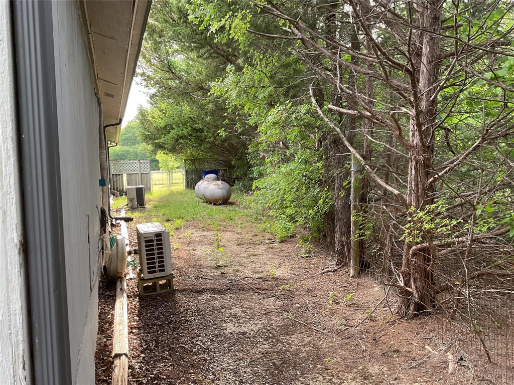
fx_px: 431
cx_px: 257
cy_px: 192
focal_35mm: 29
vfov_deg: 48.2
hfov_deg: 61.7
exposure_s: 1/60
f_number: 1.8
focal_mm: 3
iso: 40
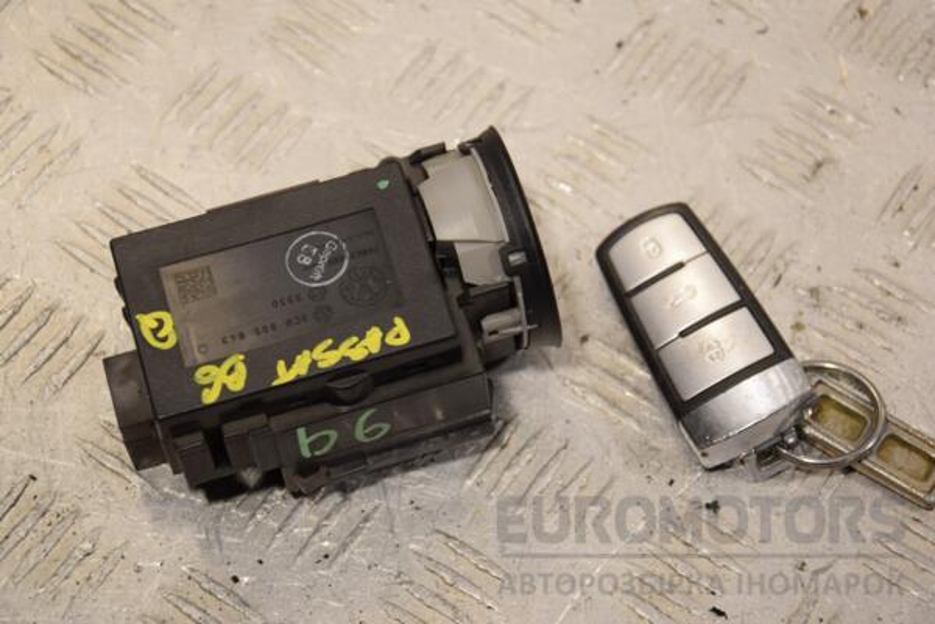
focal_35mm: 99
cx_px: 468
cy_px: 312
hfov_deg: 20.6
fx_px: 2571
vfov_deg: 13.8
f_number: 5.6
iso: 400
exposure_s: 1/125
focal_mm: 66
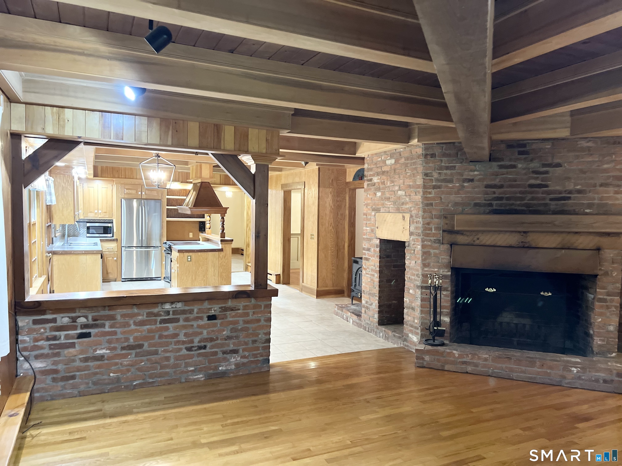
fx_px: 467
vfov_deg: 53.1
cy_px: 233
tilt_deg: -2.8
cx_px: 311
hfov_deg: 67.3
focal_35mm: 26
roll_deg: -0.8
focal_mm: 5.7
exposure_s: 1/40
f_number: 1.5
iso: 500
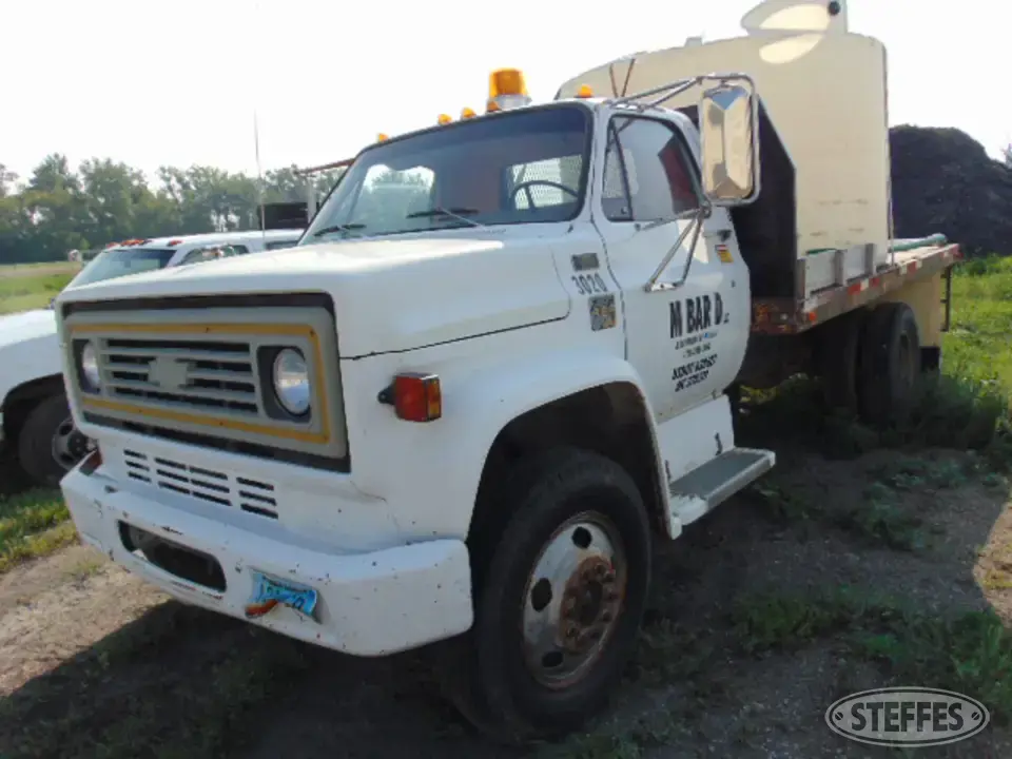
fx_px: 731
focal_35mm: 25
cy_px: 380
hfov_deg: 69.4
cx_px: 506
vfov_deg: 54.9
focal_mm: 4.5
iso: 80
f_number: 7.7
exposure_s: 1/250
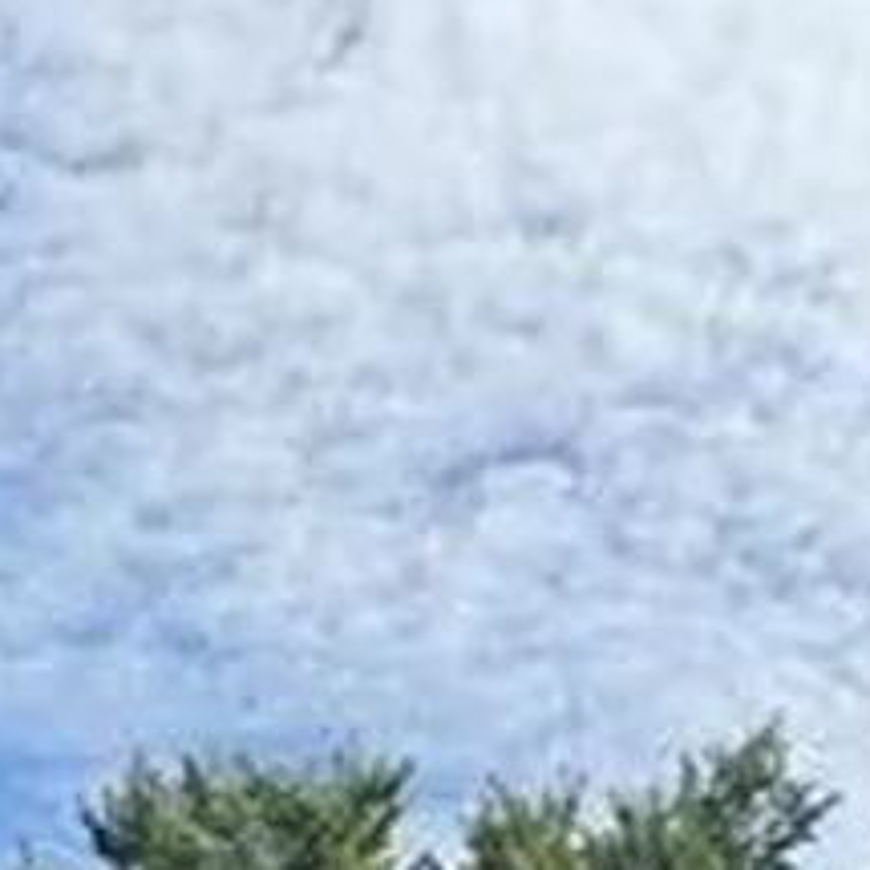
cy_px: 2163
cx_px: -206
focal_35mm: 135
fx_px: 3839
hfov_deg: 12.6
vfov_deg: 10.8
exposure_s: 1/4975
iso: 100
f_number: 1.78
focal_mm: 6.76
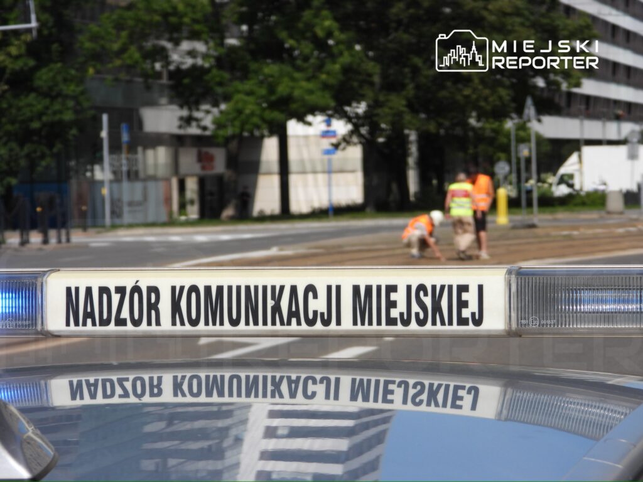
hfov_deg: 13.6
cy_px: 241
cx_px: 322
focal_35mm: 145
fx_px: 2693
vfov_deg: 10.2
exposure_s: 1/1250
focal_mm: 26.1
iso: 100
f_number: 4
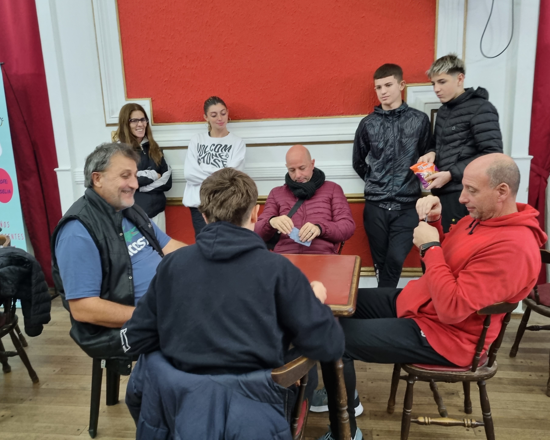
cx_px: 284
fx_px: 456
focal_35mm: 28
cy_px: 218
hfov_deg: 62.2
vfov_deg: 51.5
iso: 640
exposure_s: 1/25
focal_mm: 5.4
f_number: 1.8
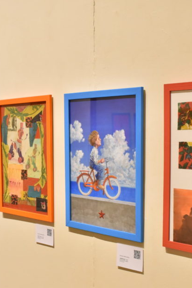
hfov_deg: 23.3
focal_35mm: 58
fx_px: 464
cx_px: 64
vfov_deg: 34.3
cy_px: 177
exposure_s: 1/100
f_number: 4.5
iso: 800
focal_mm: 20
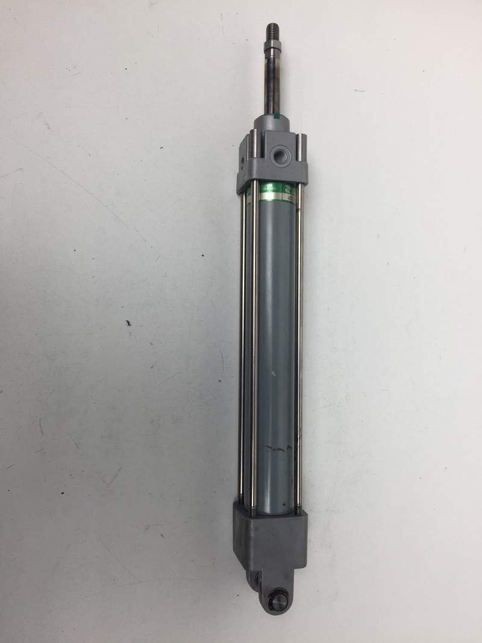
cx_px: 241
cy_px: 322
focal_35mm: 29
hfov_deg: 48.2
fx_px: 539
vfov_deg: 61.7
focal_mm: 4.15
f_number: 2.2
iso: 32
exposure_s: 1/100
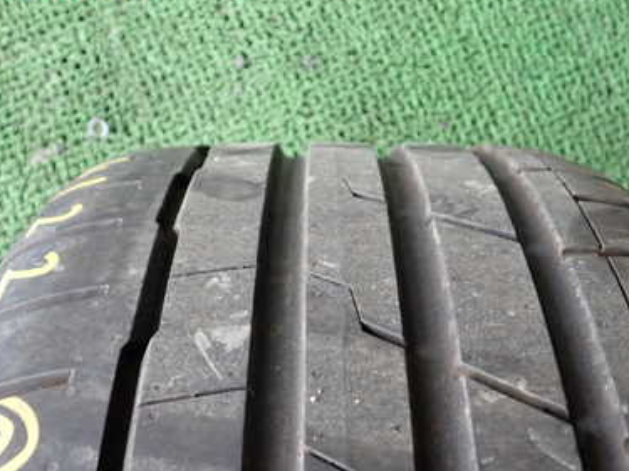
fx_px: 872
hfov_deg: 39.6
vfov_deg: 29.9
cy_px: 339
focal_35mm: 48
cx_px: 344
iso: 250
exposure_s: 1/30
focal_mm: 5.4
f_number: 2.3
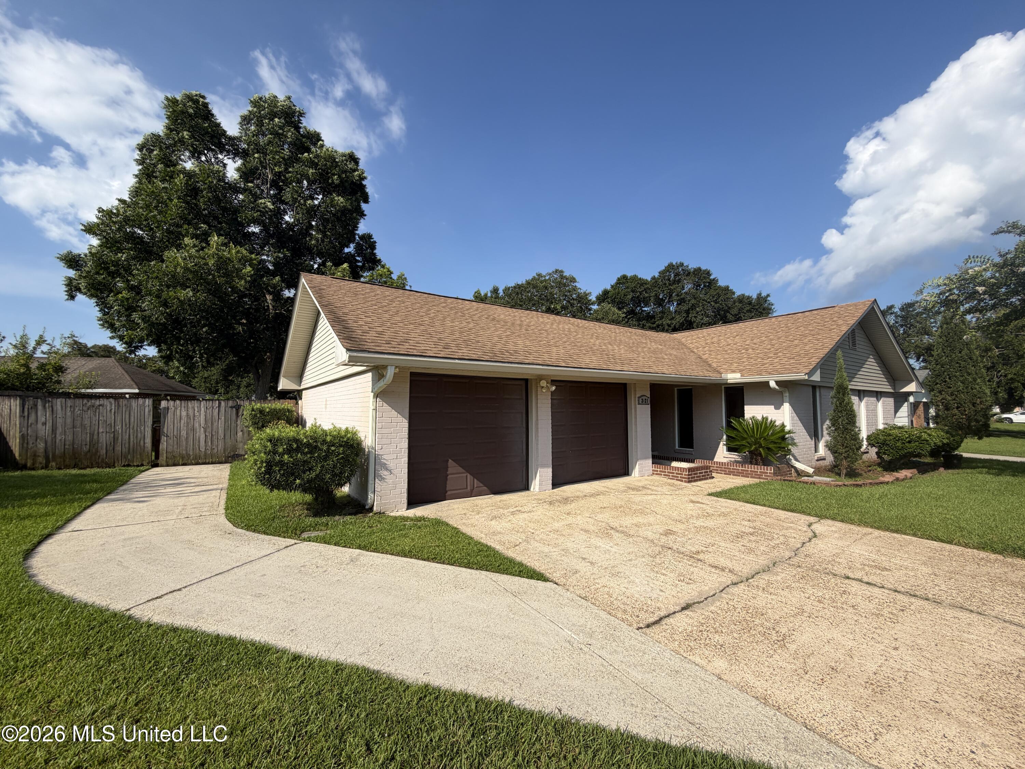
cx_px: 512
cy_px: 384
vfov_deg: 85.7
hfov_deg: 102.1
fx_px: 415
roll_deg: +0.2
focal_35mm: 14
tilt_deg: +4.0
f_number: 2.2
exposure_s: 1/888
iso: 20
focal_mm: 2.22
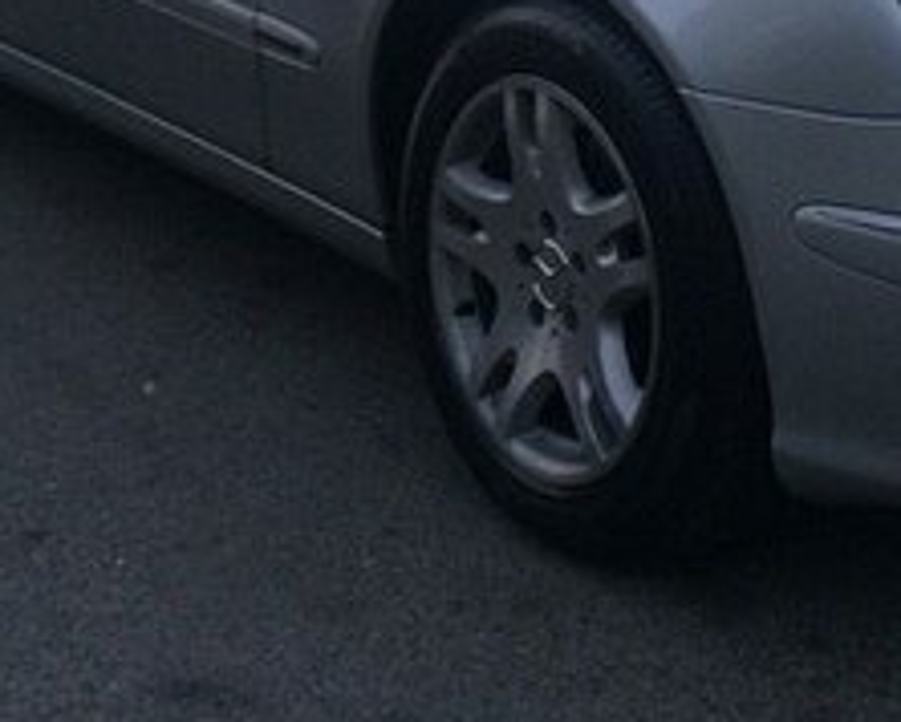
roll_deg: -1.0
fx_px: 2242
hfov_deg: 22.5
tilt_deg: -9.0
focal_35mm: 84
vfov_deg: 17.3
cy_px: -180
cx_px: 682
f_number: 2.2
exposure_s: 1/50
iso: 50
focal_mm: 4.15
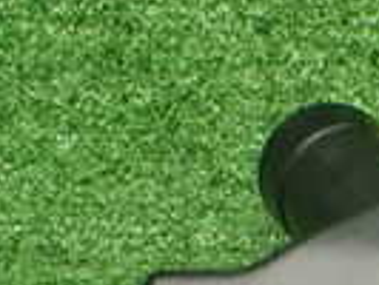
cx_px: 638
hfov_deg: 13.4
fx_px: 1479
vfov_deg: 10.4
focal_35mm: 135
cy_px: 493
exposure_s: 1/125
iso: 800
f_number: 2.3
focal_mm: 5.4
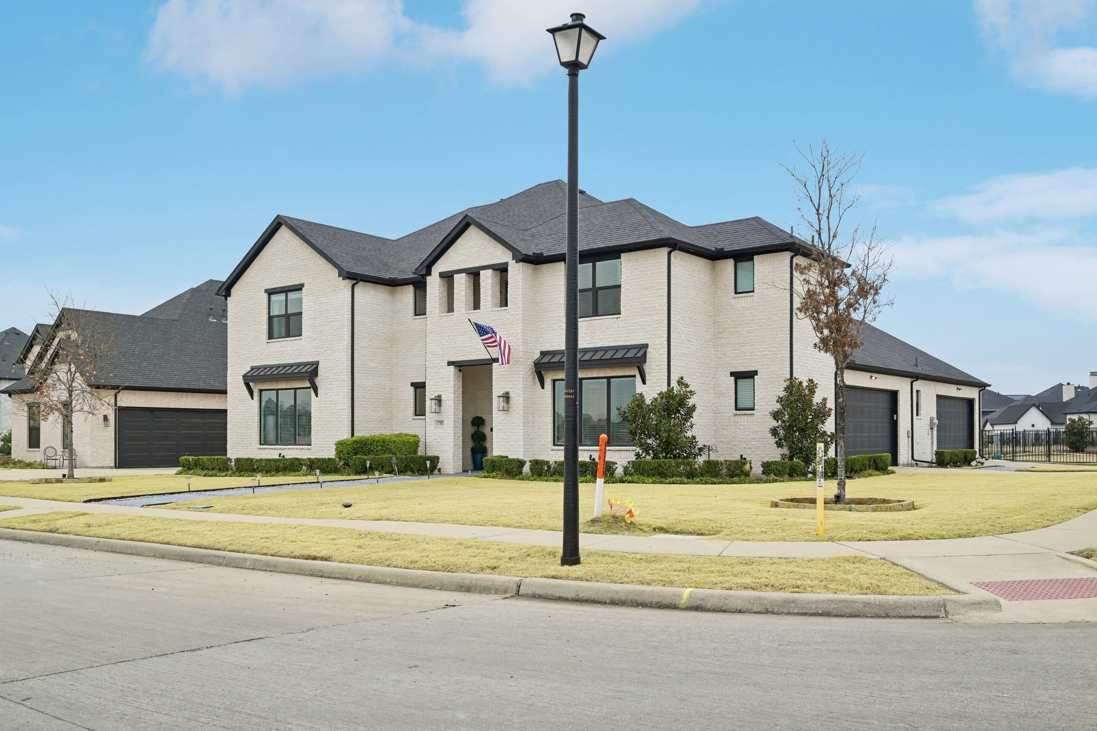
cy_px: 366
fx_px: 914
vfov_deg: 43.6
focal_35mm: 30
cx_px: 548
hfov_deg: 61.9
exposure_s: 1/400
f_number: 8
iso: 400
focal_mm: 30
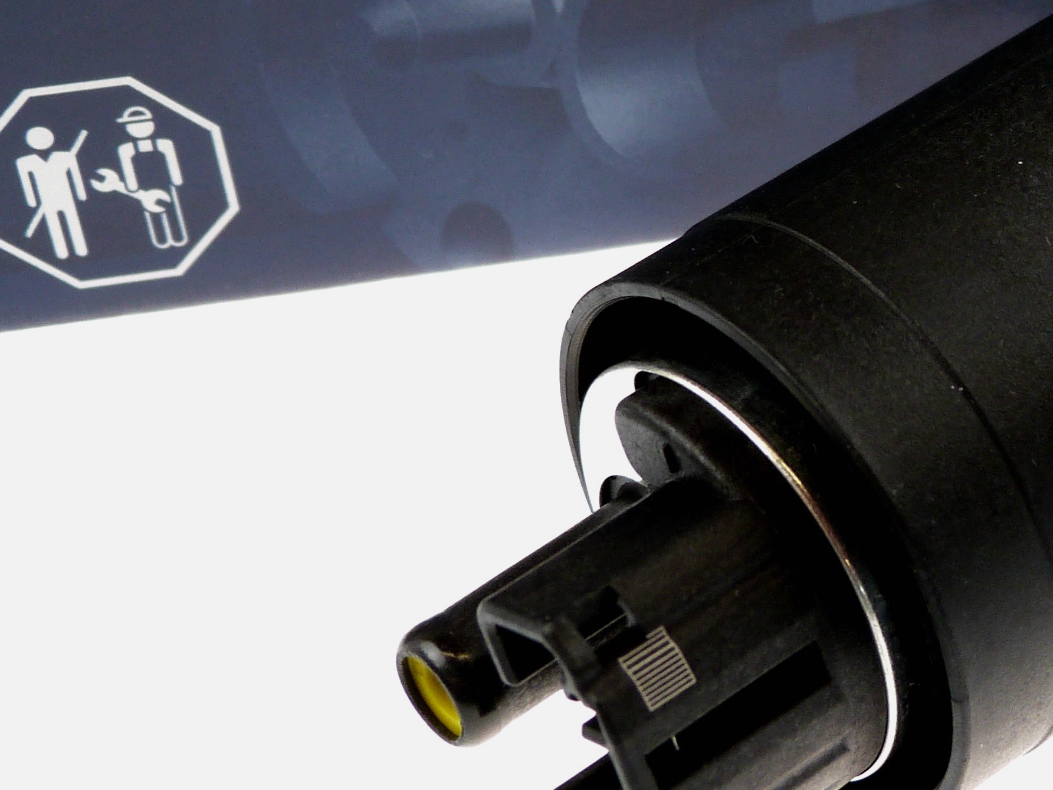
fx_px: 3681
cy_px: 273
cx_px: 1163
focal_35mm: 121
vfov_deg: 12.2
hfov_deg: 15.8
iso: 100
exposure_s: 1/60
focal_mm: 9.7
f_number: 3.2
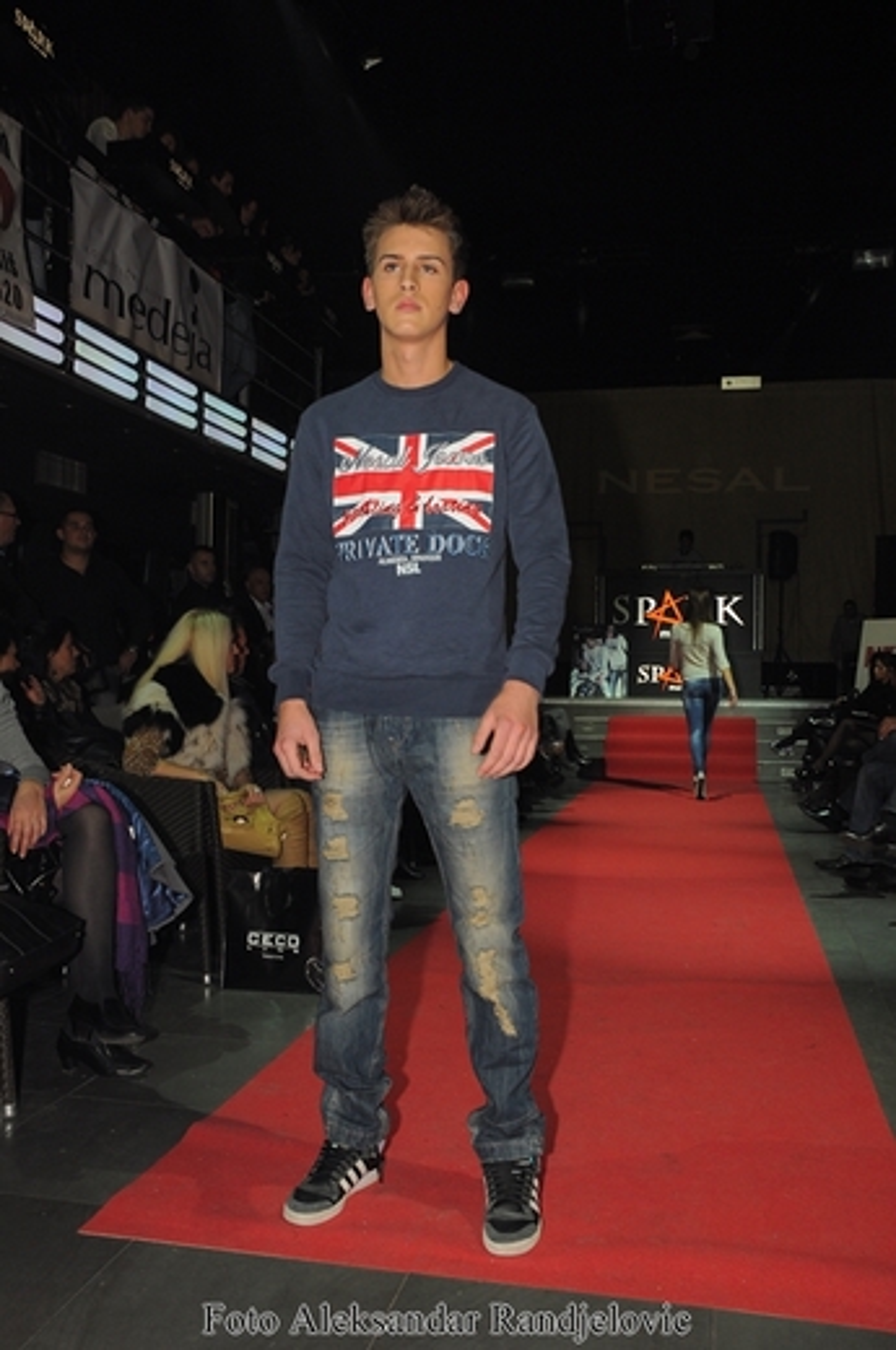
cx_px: 448
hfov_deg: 43.5
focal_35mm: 30
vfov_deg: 62.0
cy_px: 675
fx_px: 1124
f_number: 6.3
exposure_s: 1/60
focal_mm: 20
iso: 400
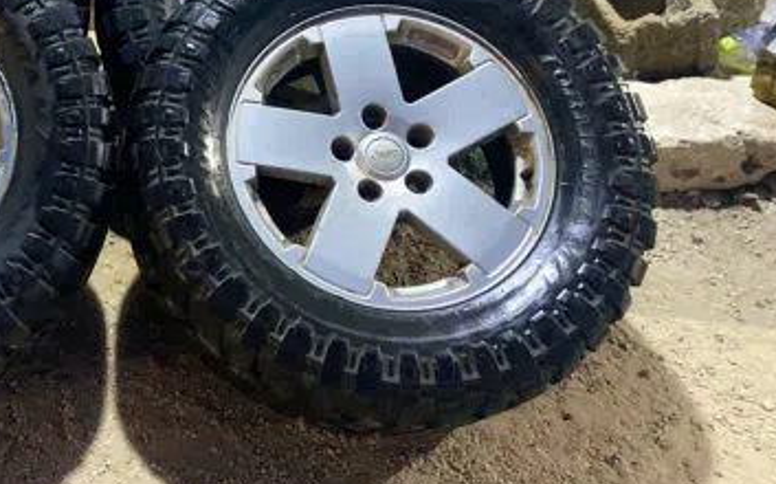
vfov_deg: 25.5
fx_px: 1057
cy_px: 125
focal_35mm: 50
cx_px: 95
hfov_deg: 37.9
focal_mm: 4.25
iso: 640
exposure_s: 1/25
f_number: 1.8
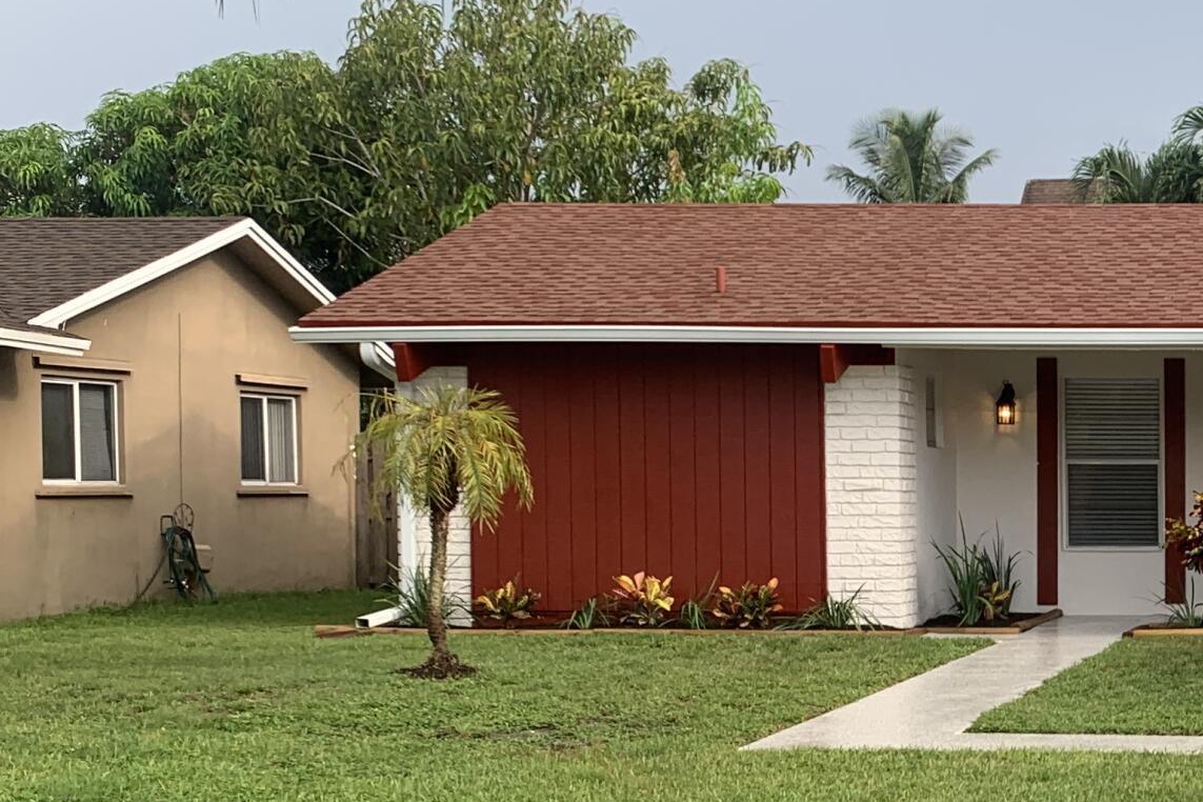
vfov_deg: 19.0
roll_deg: -0.7
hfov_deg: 25.9
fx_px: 2372
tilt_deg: -3.9
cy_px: 631
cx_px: 1385
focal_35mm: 71
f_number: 1.8
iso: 25
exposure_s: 1/363
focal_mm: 4.25
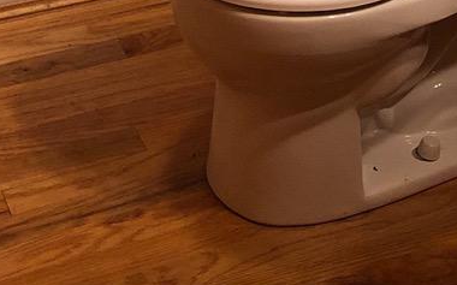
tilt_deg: -11.1
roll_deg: -3.5
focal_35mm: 120
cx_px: 354
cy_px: -546
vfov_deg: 9.0
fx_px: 1494
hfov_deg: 17.3
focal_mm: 3.99
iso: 50
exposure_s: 1/15
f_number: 1.8
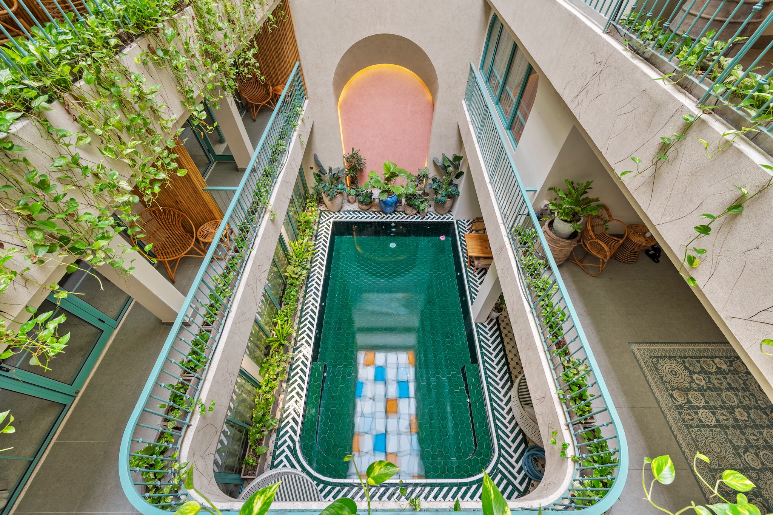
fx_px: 300
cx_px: 386
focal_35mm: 14
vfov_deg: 81.1
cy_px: 258
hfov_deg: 104.3
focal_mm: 14
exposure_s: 5
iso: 100
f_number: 8
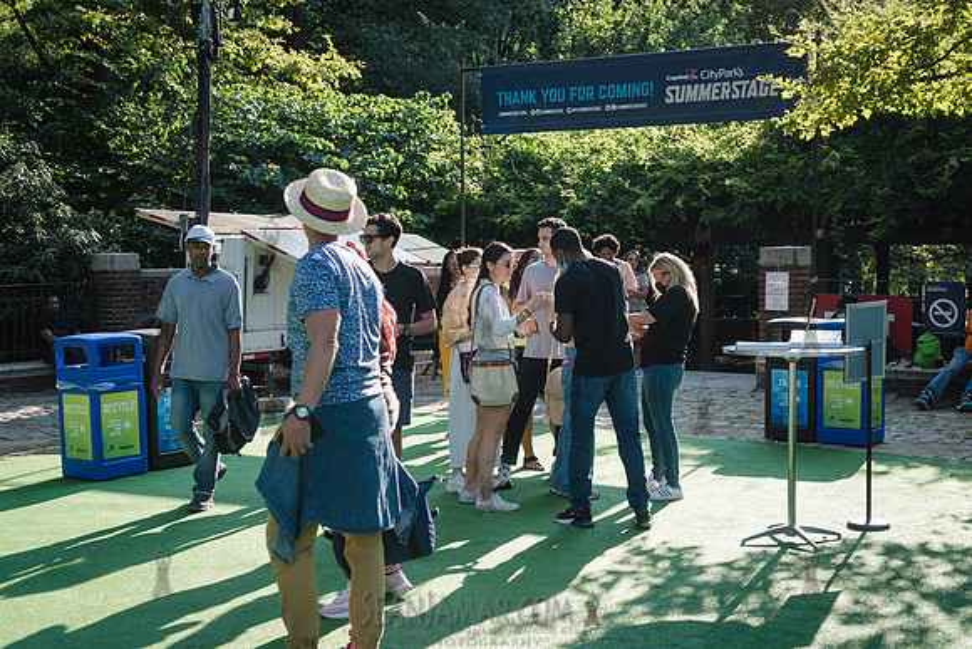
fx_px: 1296
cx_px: 486
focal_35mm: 48
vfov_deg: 28.1
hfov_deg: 41.1
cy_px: 324
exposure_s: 1/800
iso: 200
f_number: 4
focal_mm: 48
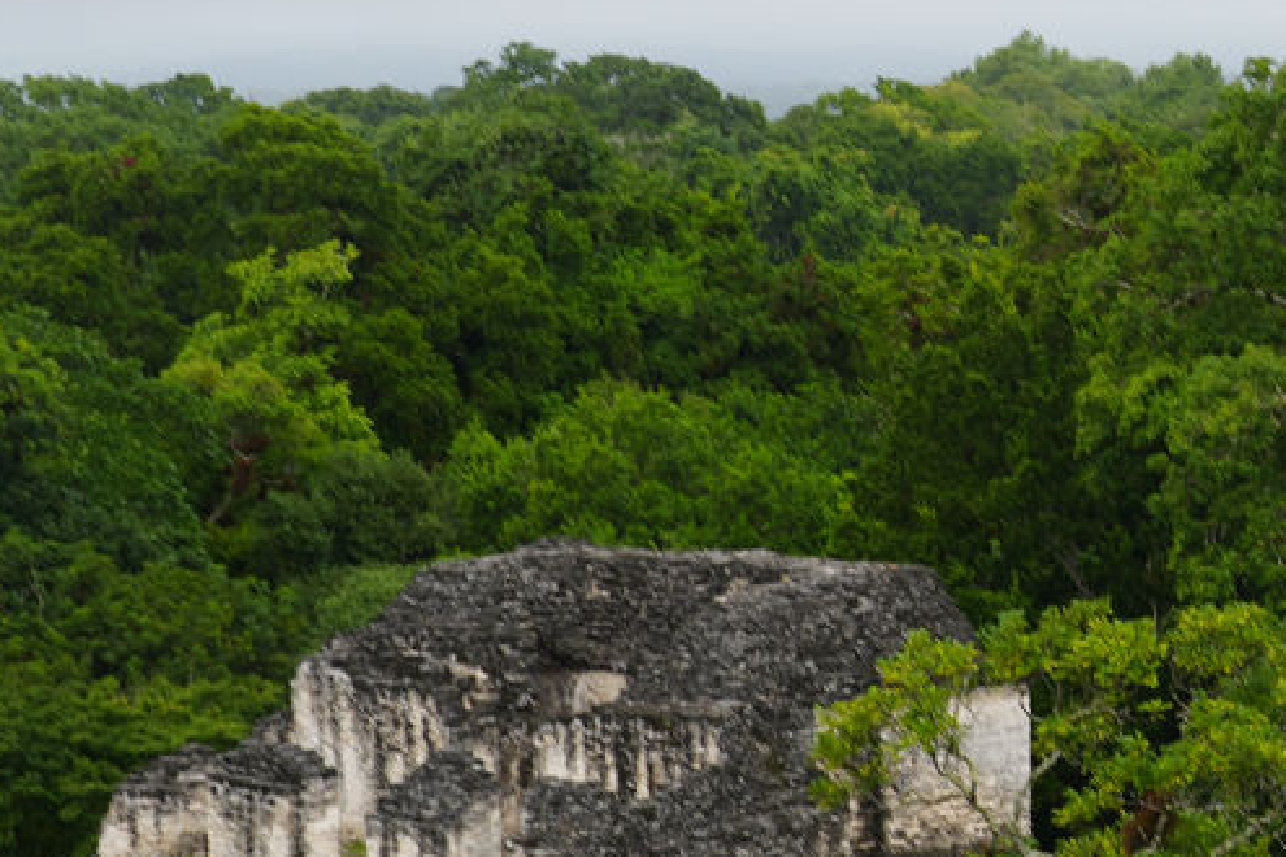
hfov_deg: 12.9
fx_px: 5537
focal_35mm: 155
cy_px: 245
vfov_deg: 8.8
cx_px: 1561
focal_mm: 48
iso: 100
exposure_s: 1/125
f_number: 8
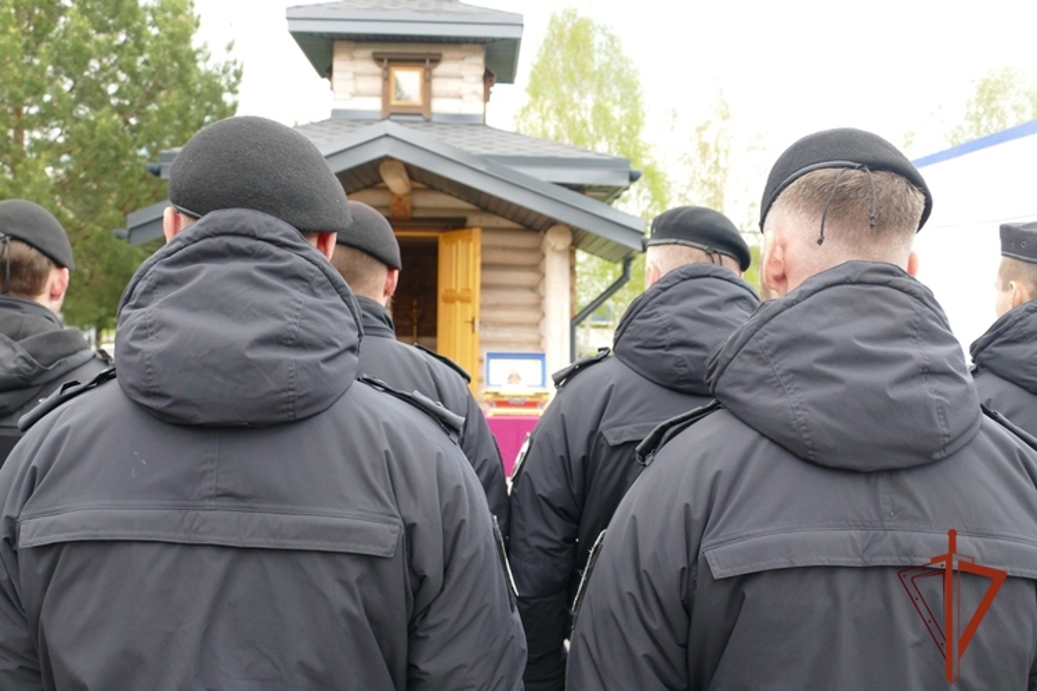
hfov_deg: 50.7
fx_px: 1095
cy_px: 346
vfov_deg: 35.1
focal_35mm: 38
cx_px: 518
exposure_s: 1/160
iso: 125
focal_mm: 13.97
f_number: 3.1
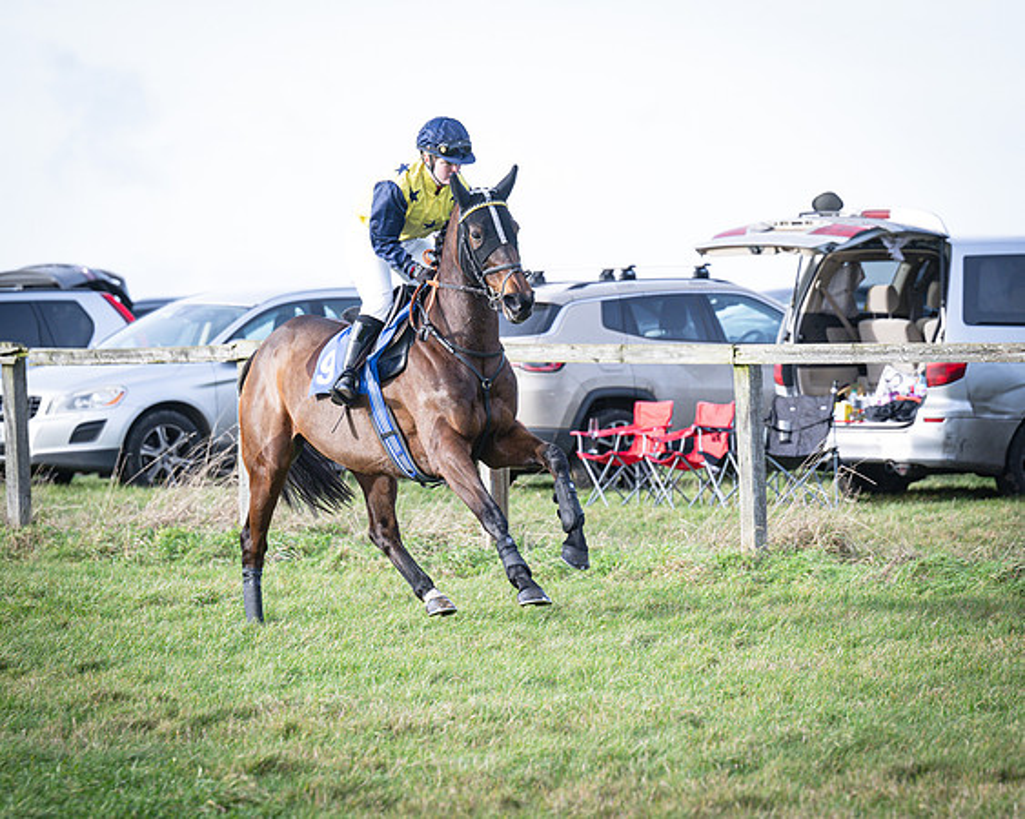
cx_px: 615
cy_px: 410
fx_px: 7175
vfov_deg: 6.5
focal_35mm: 237
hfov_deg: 8.2
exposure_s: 1/1000
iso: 400
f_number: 4
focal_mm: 140
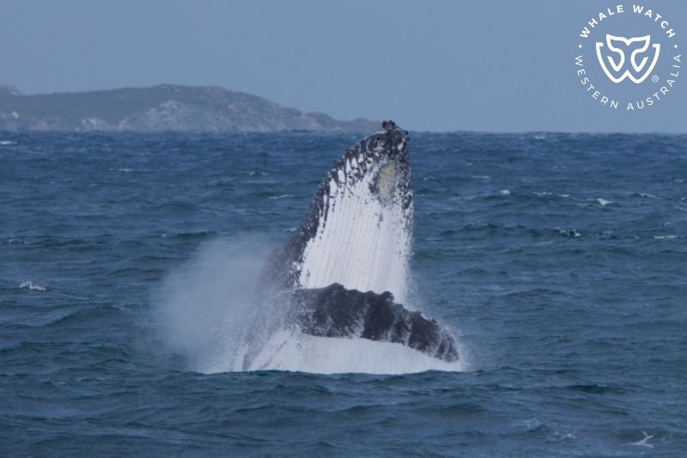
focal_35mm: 411
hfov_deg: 5.0
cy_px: 229
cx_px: 344
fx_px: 7841
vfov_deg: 3.3
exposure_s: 1/3200
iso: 800
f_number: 8
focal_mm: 411
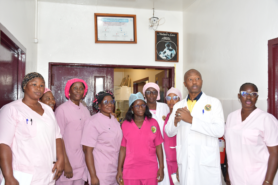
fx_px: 278
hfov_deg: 53.1
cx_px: 139
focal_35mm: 36
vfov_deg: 36.9
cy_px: 92
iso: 1000
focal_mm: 24
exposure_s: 1/60
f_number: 5
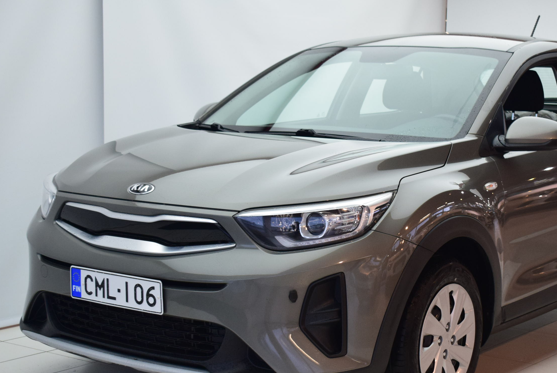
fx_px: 1094
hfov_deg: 28.4
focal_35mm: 71
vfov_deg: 19.3
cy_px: 242
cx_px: 352
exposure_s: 1/200
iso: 1600
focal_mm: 35
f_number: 4.5
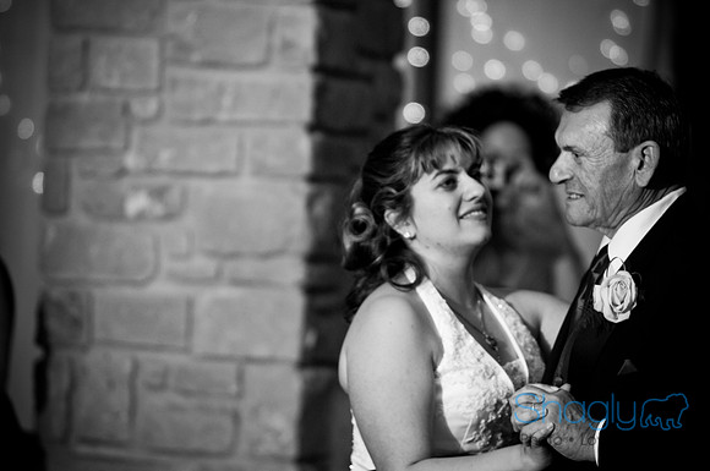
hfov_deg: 8.9
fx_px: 4579
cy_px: 236
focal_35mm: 232
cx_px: 355
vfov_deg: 5.9
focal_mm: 155
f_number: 2.8
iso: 400
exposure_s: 1/200
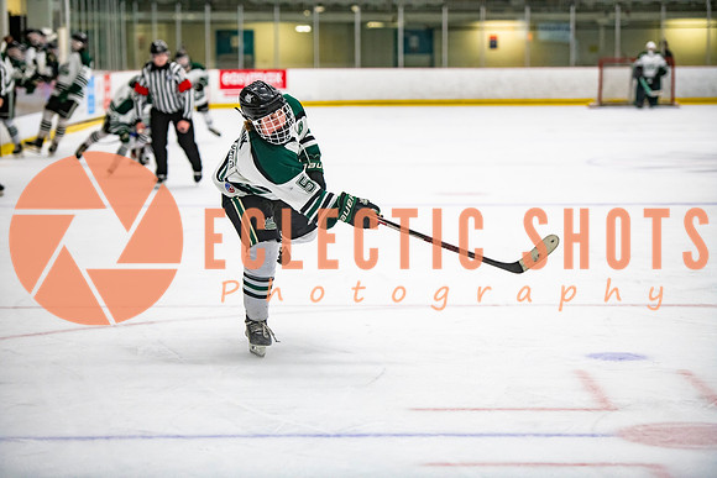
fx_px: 2231
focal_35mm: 112
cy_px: 239
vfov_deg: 12.2
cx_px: 358
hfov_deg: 18.3
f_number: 3.2
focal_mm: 112
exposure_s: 1/640
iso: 2000
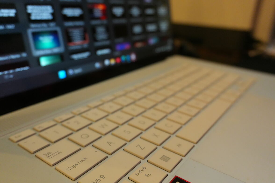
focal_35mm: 32
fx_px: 241
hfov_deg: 59.5
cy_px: 92
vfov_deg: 41.7
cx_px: 138
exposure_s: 1/160
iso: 3200
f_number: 4
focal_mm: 21
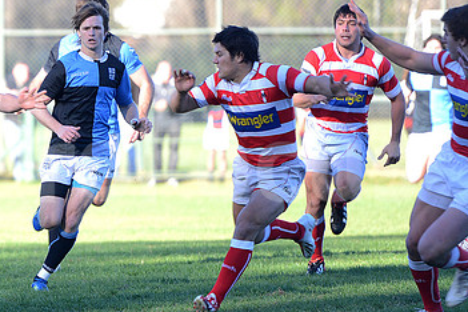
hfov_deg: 6.4
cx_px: 83
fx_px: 4186
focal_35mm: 322
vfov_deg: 4.3
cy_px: 157
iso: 320
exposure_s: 1/500
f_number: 2.8
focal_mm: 195
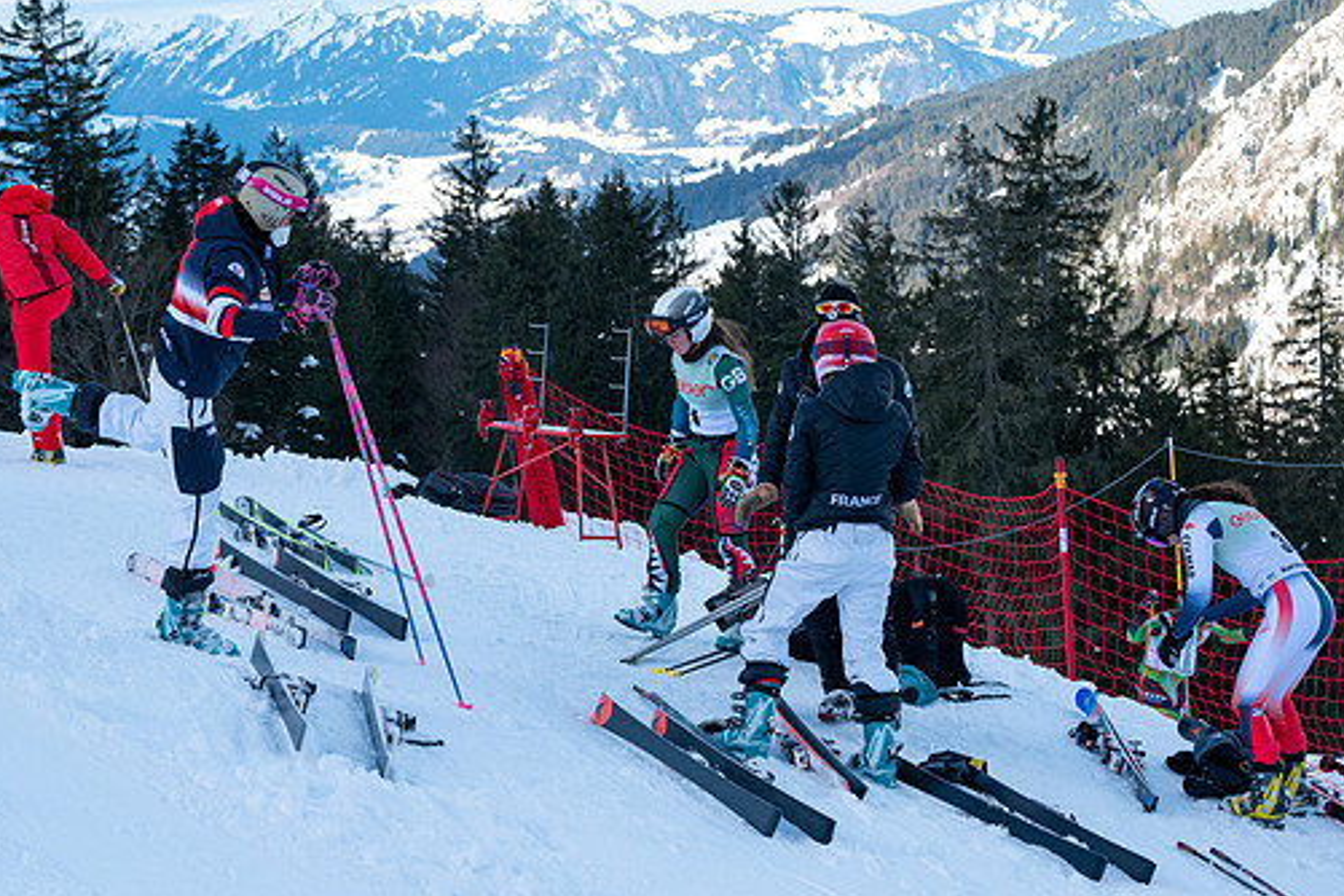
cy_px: 475
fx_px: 3024
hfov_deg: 25.1
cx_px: 630
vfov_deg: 16.9
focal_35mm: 81
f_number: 7.1
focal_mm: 70
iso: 320
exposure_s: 1/800
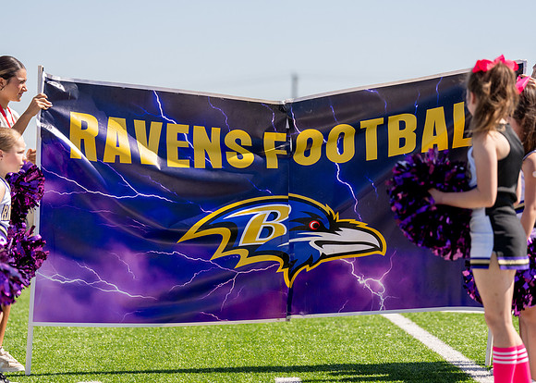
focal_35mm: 152
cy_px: 164
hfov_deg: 13.2
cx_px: 271
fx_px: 2311
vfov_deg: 9.5
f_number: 2.8
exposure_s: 1/2500
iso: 160
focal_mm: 124
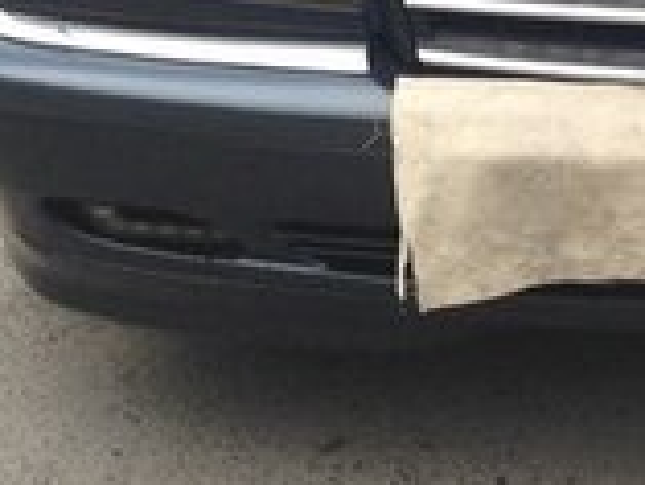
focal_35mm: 139
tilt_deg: -15.5
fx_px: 2592
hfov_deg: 13.7
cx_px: 822
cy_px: -265
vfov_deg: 10.3
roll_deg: +0.1
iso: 50
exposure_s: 1/120
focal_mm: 4.12
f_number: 2.4
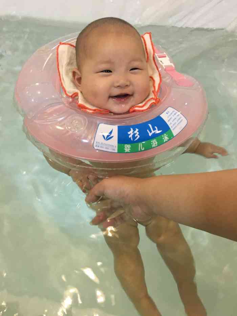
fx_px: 265
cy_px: 158
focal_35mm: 29
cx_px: 118
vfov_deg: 61.7
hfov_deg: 48.2
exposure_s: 1/33
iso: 200
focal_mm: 4.15
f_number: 2.2
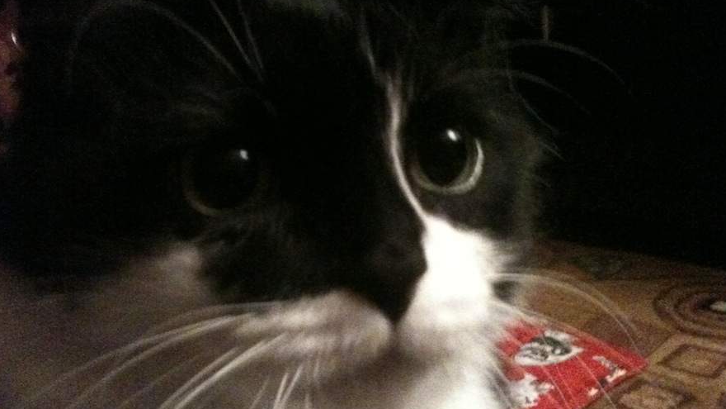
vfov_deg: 30.4
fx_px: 751
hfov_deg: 51.6
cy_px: 203
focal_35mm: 39
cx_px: 369
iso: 1000
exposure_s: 1/10
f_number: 2.8
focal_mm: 3.85
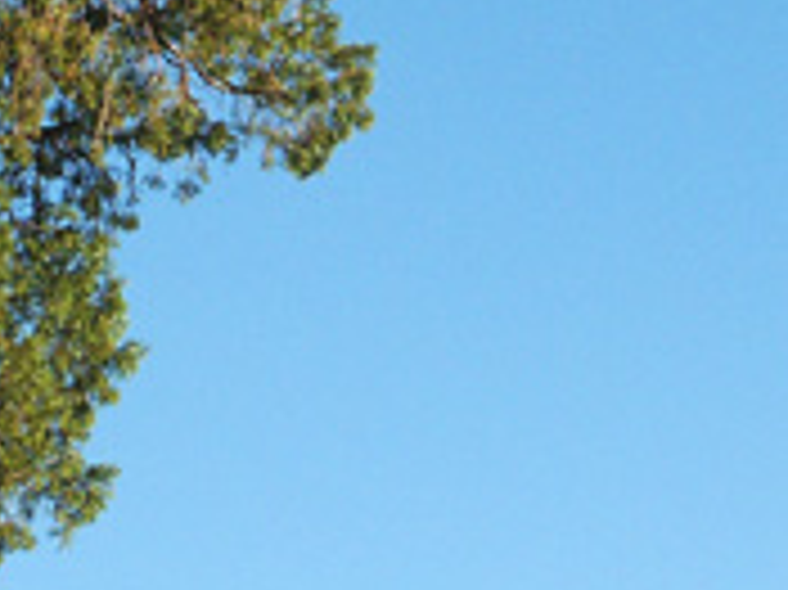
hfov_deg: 6.9
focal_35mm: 286
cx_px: 302
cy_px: 135
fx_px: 6506
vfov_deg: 5.2
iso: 100
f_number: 8
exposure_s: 1/180
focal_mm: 19.4
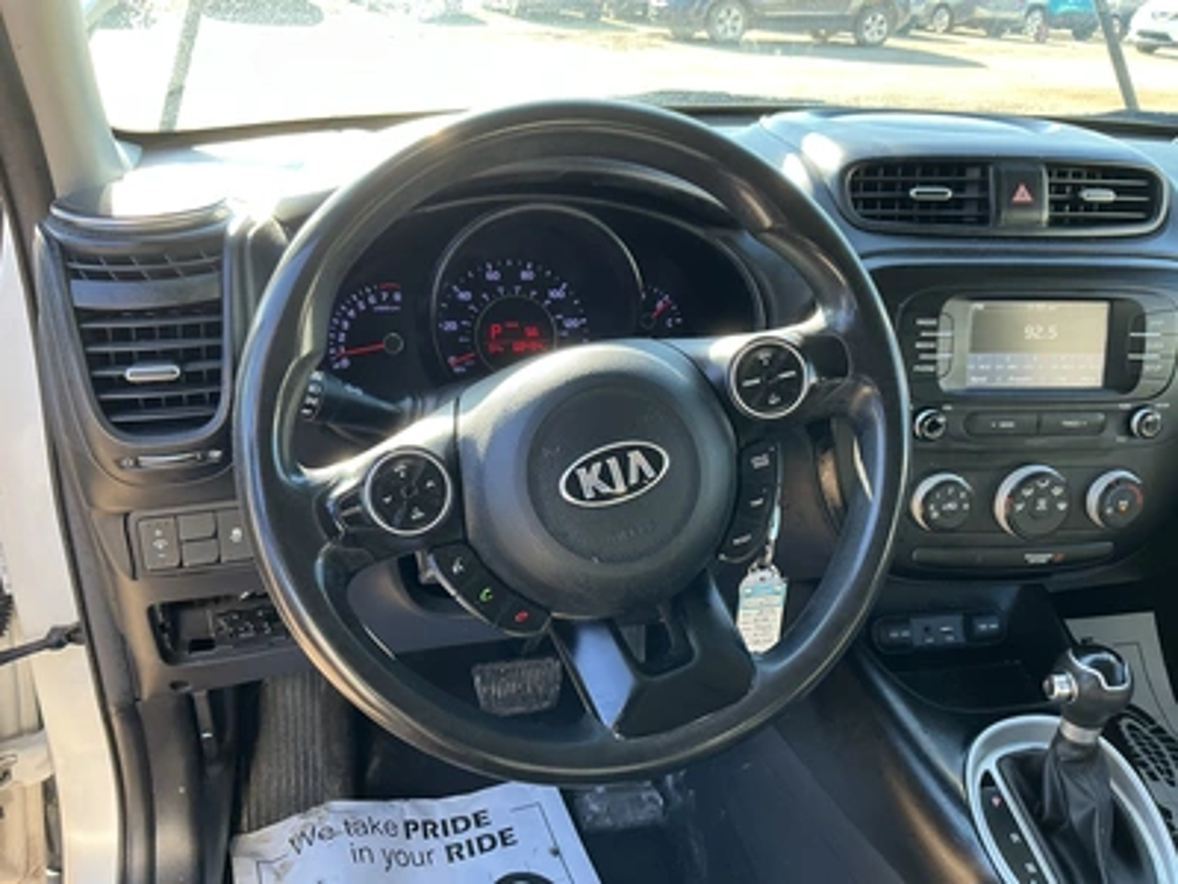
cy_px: 442
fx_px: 953
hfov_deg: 63.4
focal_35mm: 28
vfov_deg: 49.7
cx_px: 589
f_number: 1.8
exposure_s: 1/88
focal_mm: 3
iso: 64
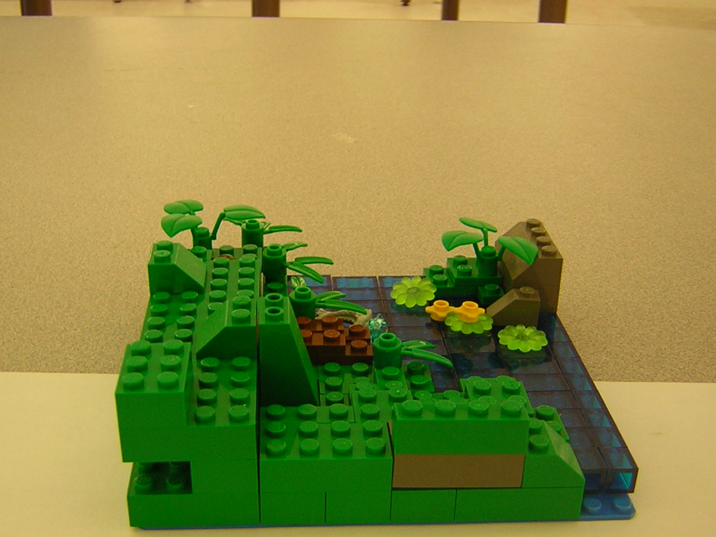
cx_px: 355
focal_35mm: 51
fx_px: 1055
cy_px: 314
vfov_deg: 28.5
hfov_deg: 37.5
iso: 50
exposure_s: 1/6.5
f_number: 2.7
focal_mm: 5.2
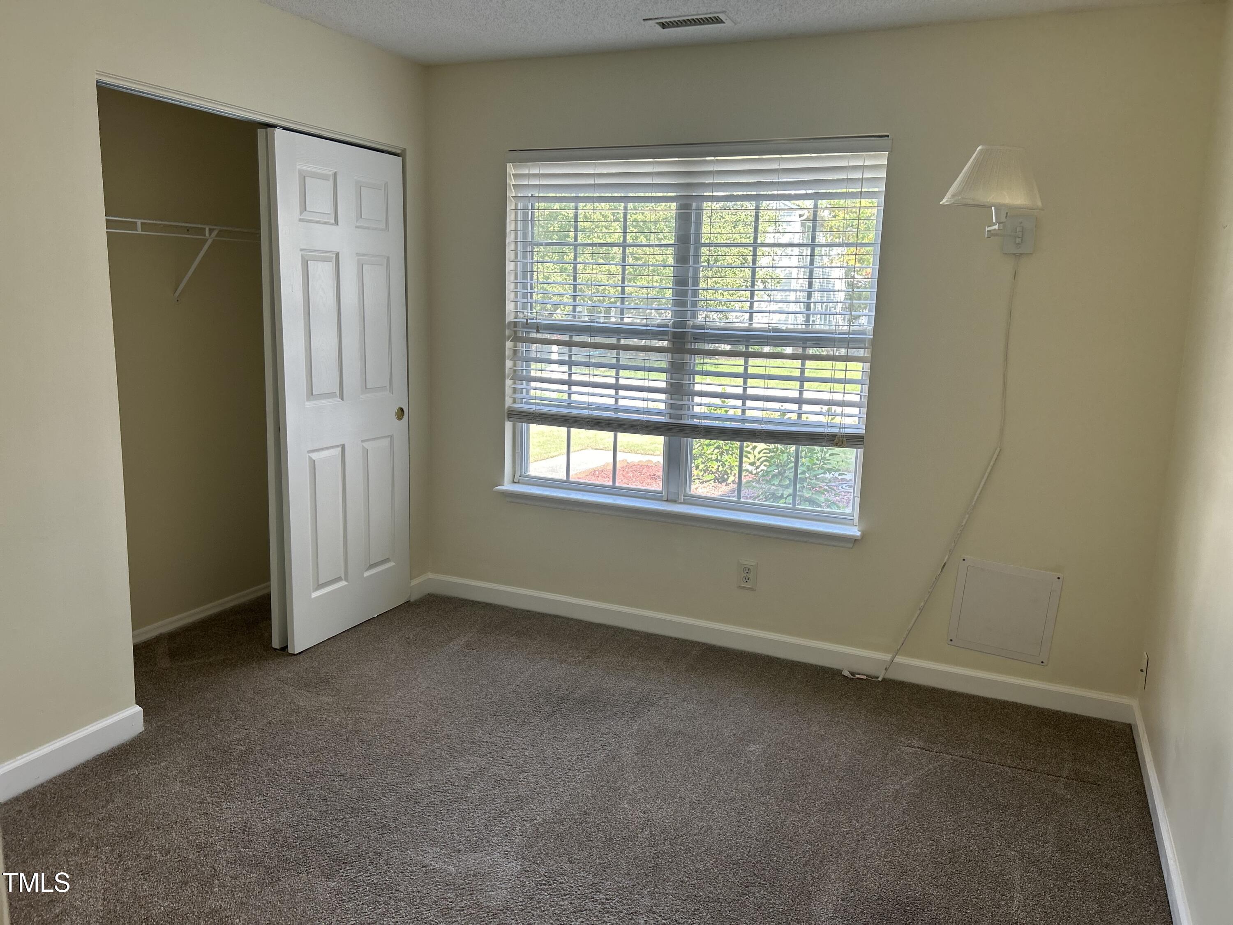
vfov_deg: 53.1
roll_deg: -1.4
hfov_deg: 67.3
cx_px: 616
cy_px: 462
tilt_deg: -9.7
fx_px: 926
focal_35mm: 26
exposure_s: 1/142
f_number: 1.5
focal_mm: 5.7
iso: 40
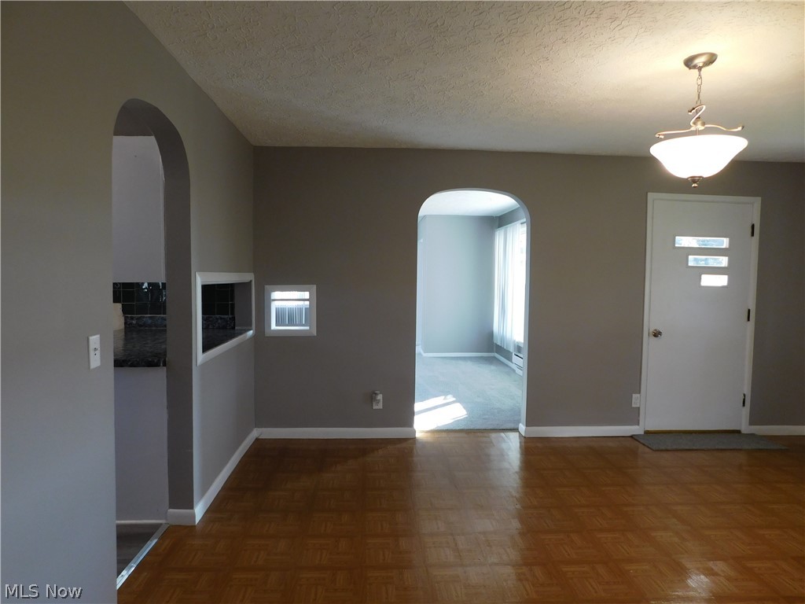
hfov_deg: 73.9
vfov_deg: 58.9
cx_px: 402
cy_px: 302
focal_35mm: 23
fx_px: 535
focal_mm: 4
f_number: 3
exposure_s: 1/30
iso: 125
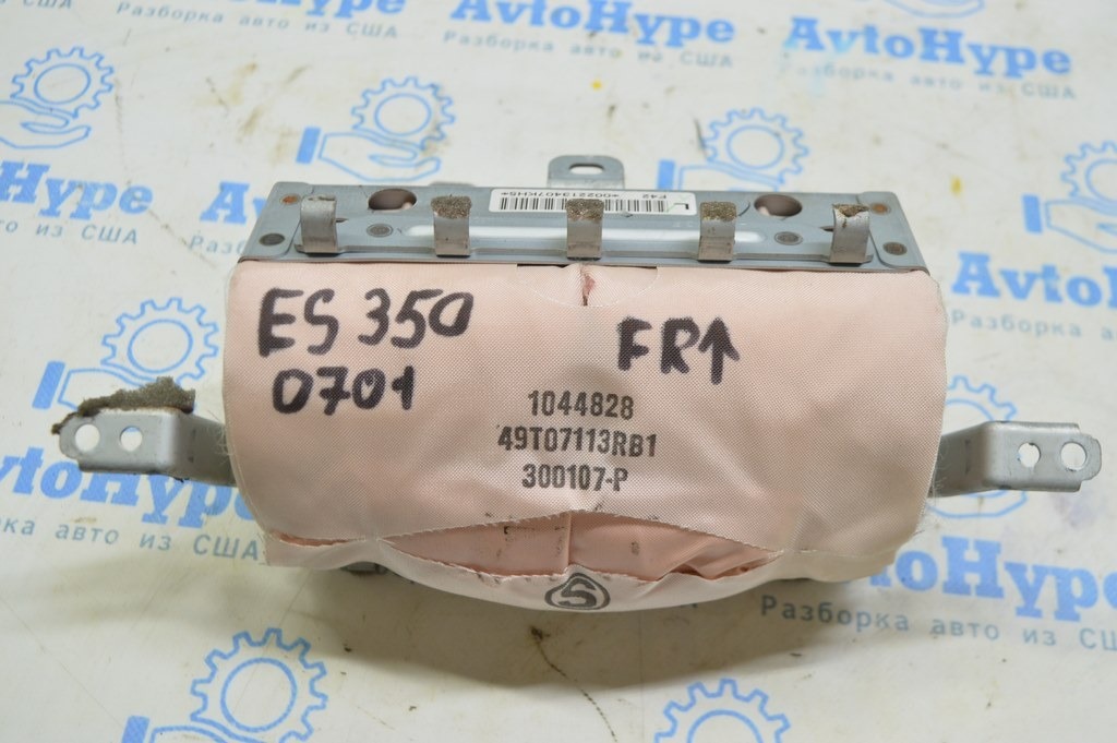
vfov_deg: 33.0
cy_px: 372
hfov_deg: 48.0
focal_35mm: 40
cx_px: 558
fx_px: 1256
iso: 400
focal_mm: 27
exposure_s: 1/20
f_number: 5.6
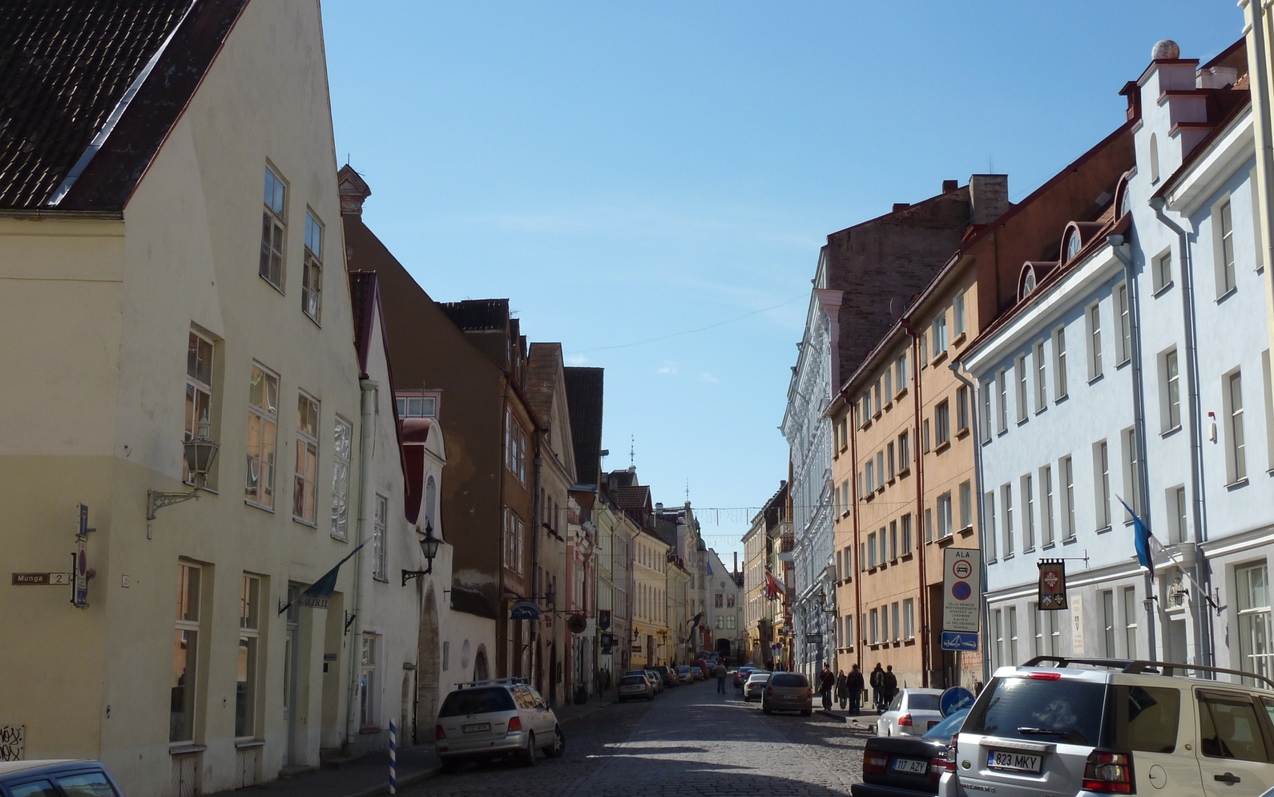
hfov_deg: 41.8
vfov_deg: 26.9
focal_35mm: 48
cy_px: 388
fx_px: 1667
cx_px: 639
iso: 80
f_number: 5.6
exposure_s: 1/500
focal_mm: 7.3
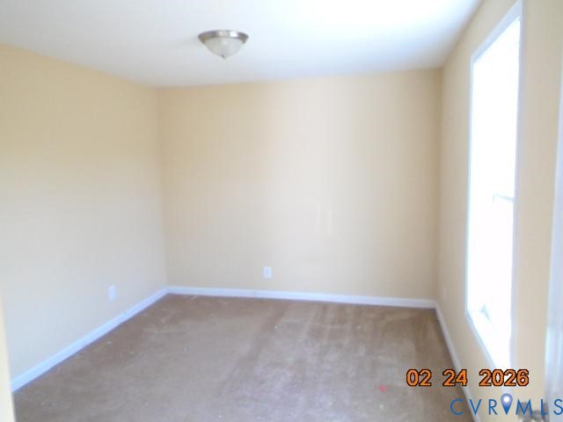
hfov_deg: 67.3
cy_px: 211
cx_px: 282
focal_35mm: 26
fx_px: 423
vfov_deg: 53.1
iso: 400
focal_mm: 4.6
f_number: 3.2
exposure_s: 1/80
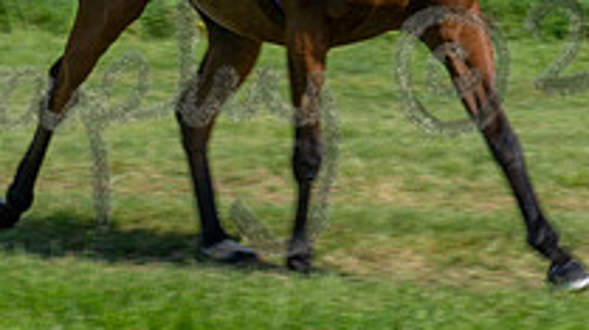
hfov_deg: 6.1
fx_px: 5554
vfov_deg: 3.4
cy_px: -228
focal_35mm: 356
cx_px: 199
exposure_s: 1/160
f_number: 14
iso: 160
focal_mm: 70
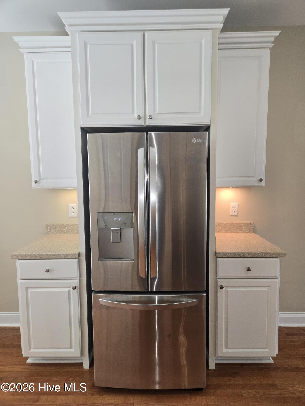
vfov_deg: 73.9
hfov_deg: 58.9
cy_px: 203
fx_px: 270
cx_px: 152
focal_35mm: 23
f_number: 1.8
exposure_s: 1/60
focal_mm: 5.4
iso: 80
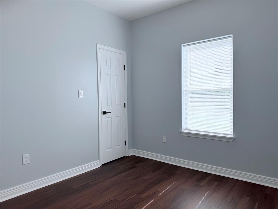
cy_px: 104
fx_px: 193
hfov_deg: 71.6
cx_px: 139
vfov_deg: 56.8
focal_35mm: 24
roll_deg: +1.4
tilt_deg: -2.8
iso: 80
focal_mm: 6.76
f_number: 1.78
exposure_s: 1/414
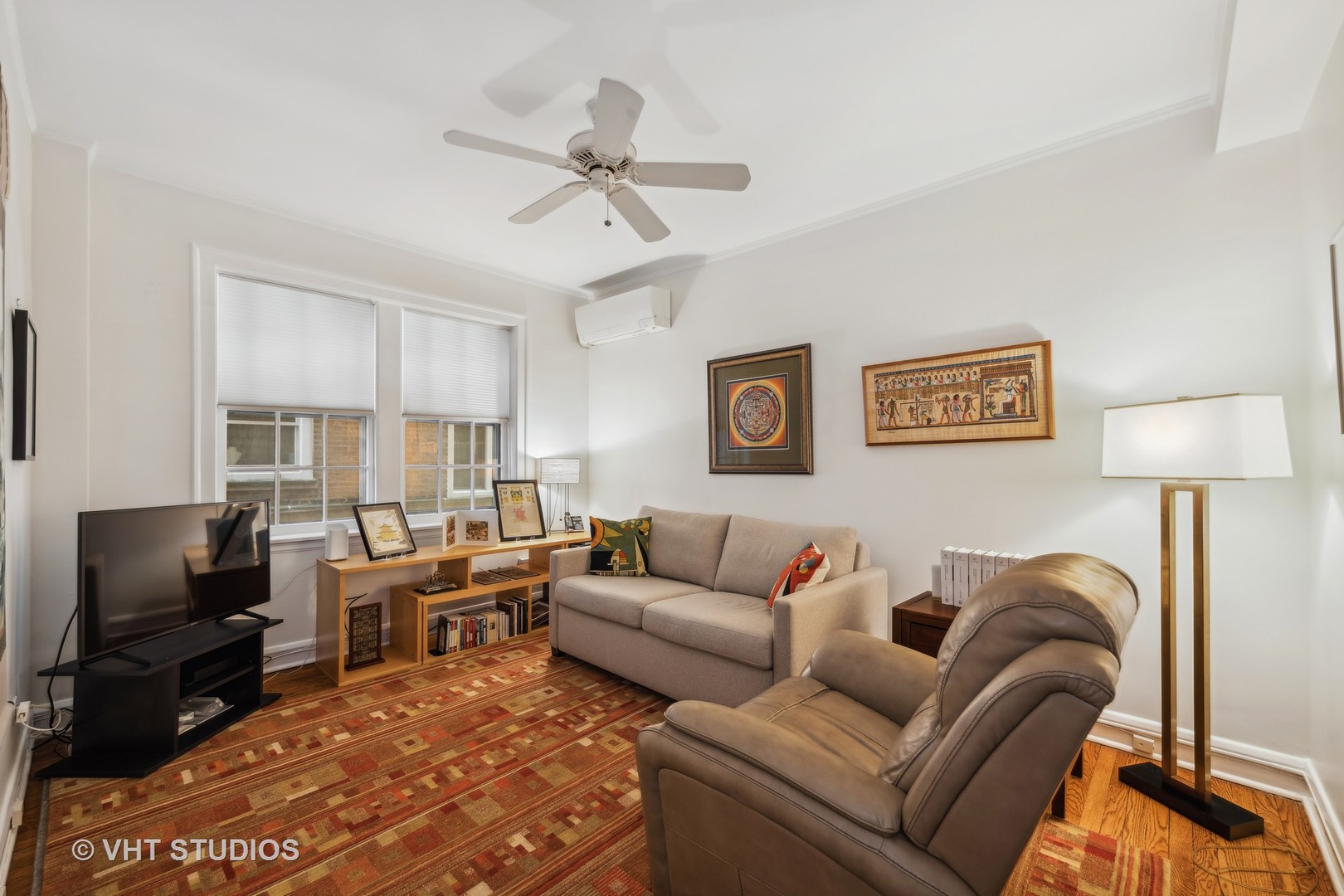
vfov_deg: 81.2
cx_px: 672
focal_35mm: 14
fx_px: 523
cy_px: 448
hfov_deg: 104.3
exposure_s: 1/1.67
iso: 200
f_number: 8
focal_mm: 14
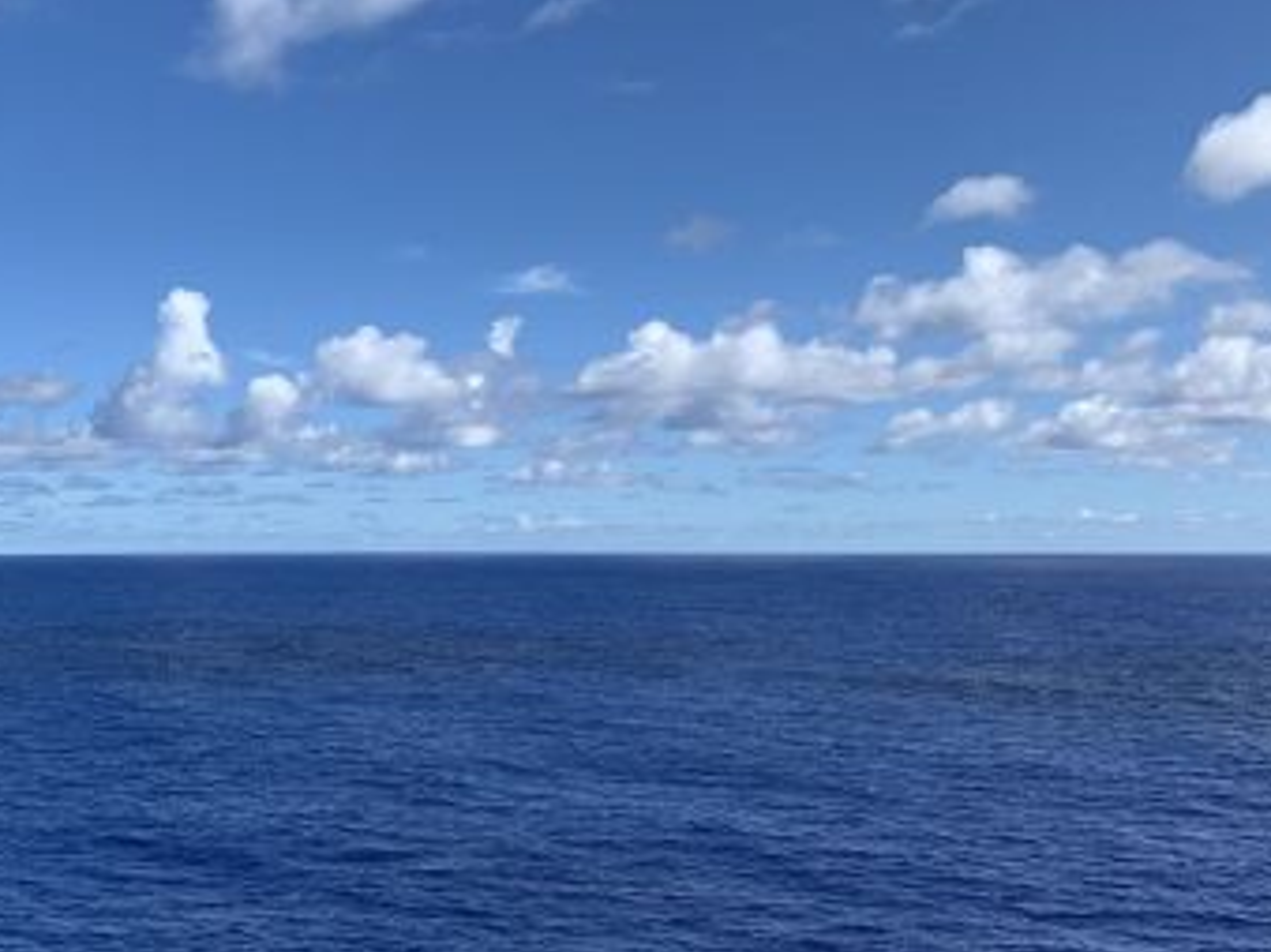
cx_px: 259
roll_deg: +0.2
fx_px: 1688
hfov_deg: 39.7
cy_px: 356
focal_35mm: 46
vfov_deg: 31.4
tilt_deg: +7.2
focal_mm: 4.25
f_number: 1.8
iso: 25
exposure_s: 1/2681
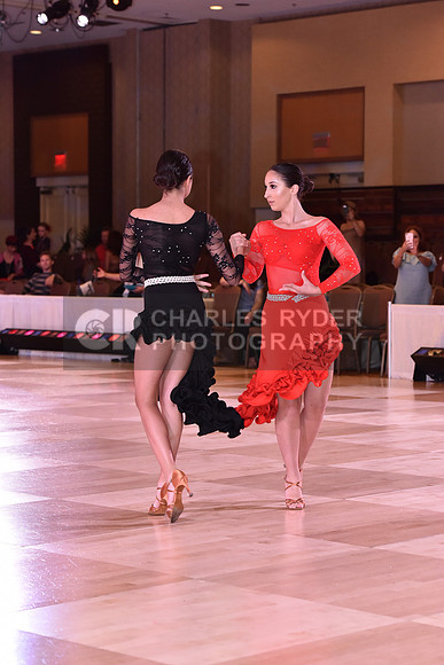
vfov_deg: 21.5
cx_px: 222
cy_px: 332
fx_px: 1756
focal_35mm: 95
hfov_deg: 14.4
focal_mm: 95
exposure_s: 1/250
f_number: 5
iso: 2000
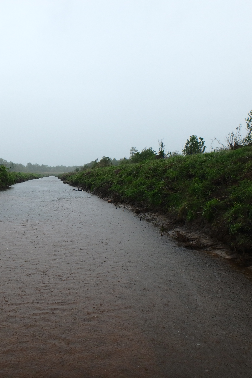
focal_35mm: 30
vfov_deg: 61.9
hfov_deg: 42.5
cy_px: 194
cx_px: 69
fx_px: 315
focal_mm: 3.7
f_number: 3.5
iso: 125
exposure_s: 1/640
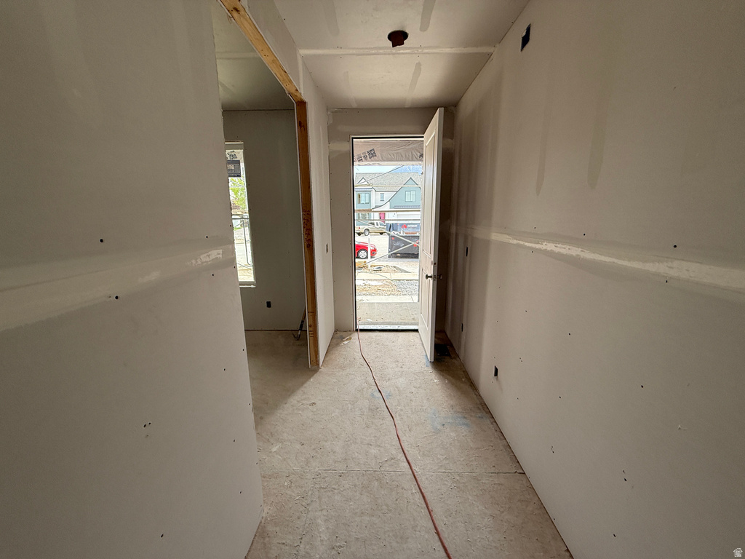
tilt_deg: -11.8
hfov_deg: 102.1
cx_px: 372
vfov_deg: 85.7
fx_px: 301
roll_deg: +1.1
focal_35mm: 14
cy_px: 280
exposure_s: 1/229
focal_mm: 2.22
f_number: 2.2
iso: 64
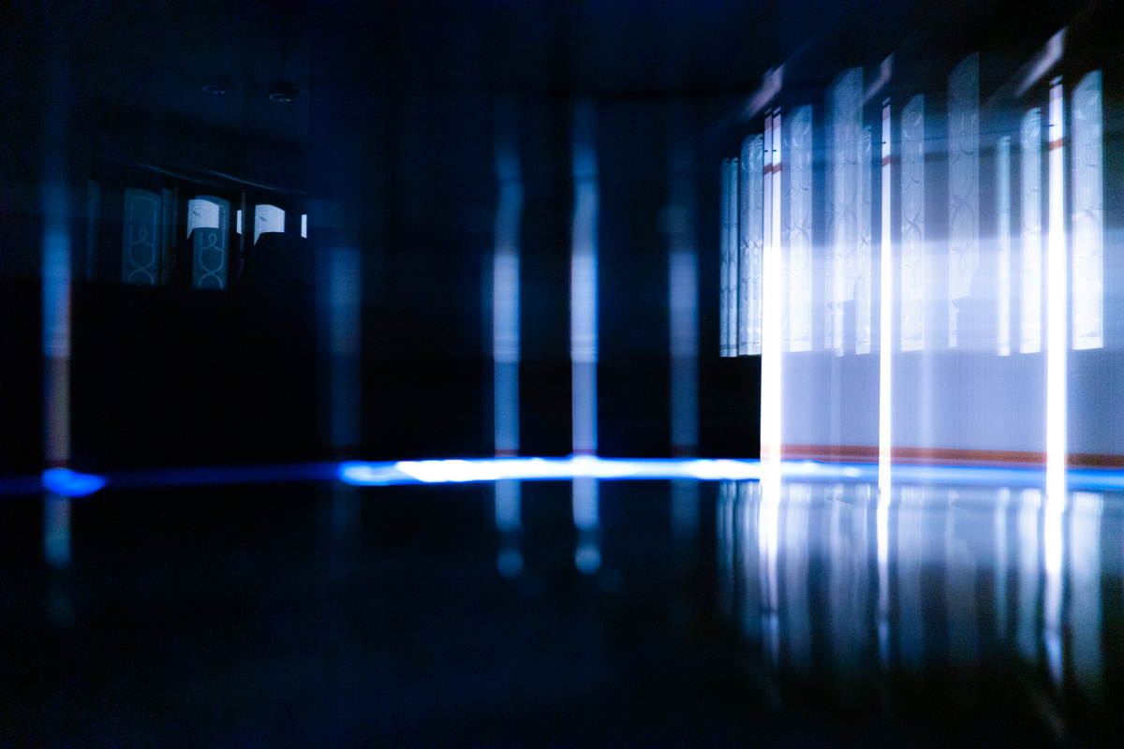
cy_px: 374
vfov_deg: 47.9
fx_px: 843
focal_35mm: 27
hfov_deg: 67.4
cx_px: 562
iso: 5000
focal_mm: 18
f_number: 3.5
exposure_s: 30
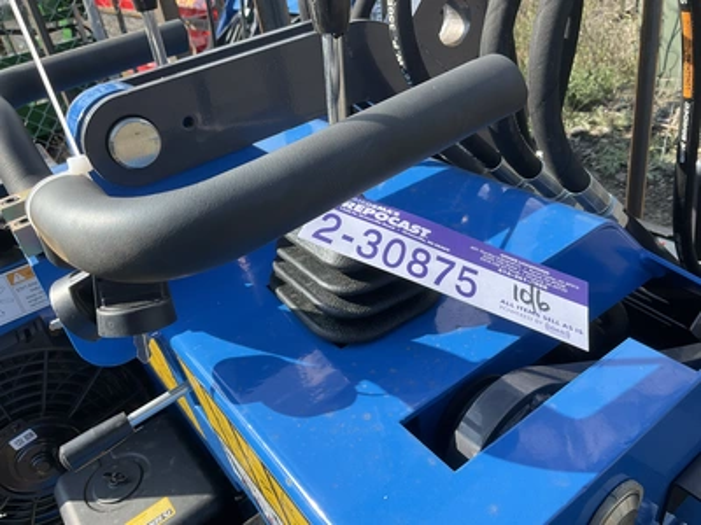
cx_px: 350
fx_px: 587
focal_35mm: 29
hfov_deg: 61.7
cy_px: 262
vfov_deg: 48.2
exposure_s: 1/620
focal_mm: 3
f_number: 1.8
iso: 25
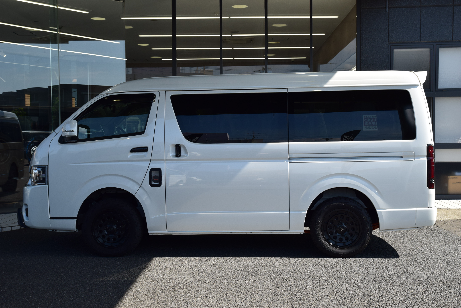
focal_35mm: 48
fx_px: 615
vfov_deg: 28.1
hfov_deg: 41.1
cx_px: 230
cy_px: 154
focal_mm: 32
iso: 400
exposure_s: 1/500
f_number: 11
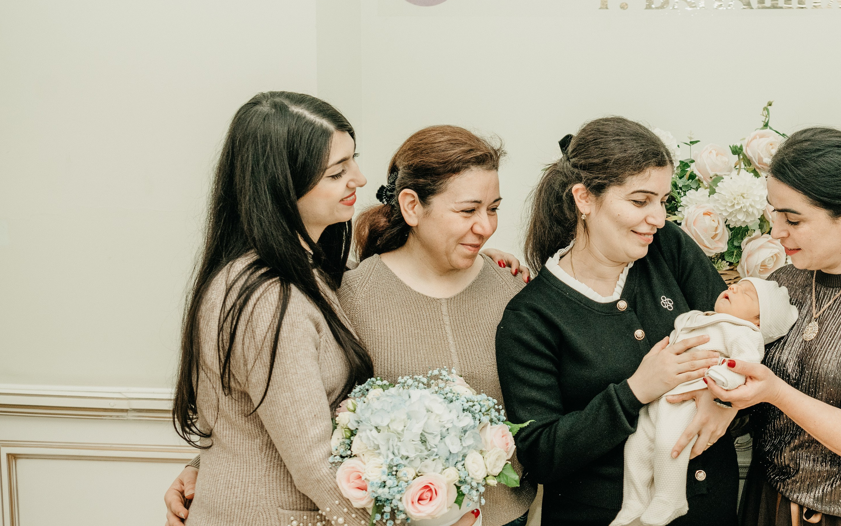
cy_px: 239
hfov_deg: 38.5
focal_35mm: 51
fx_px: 1169
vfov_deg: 25.3
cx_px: 638
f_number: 4
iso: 320
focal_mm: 28
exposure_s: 1/160
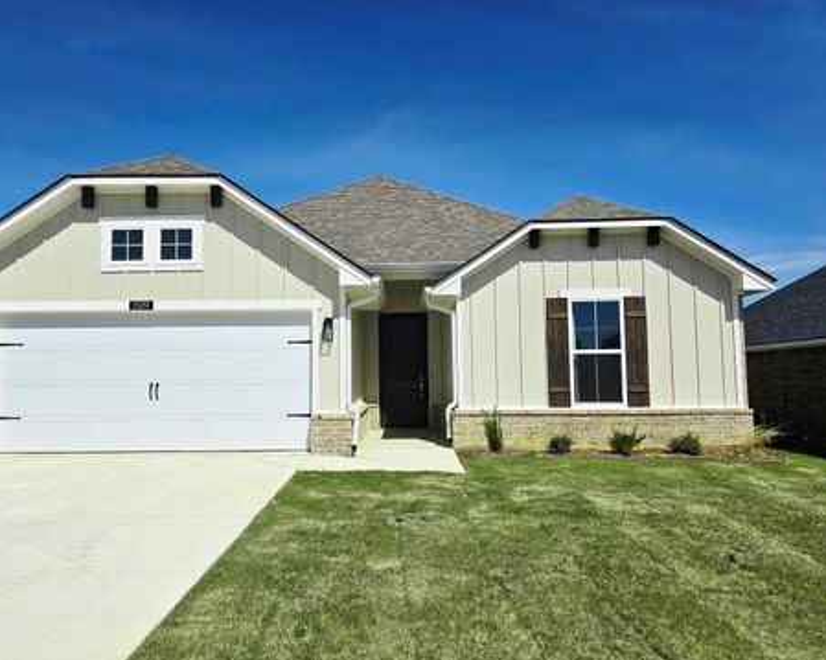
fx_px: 611
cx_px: 370
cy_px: 341
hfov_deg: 67.9
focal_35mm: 25
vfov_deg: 56.8
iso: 12
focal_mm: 6.3
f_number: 1.7
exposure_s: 1/2000
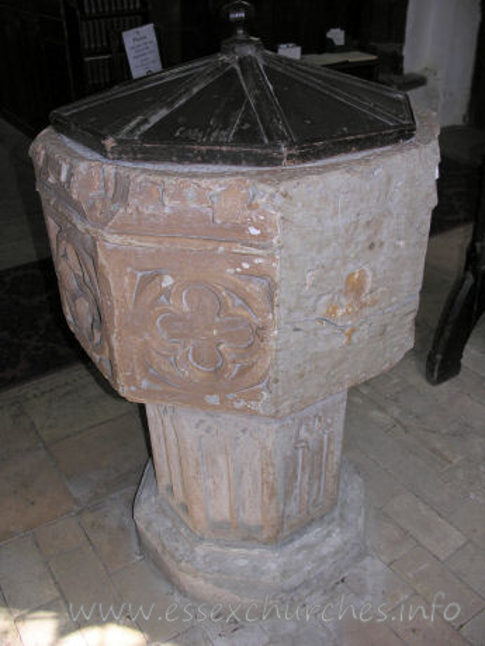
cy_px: 323
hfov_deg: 40.7
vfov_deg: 52.6
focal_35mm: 35
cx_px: 242
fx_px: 654
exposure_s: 1/60.1
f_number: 2.8
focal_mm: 8.9
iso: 50
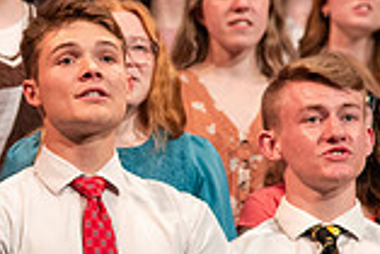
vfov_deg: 3.1
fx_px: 4670
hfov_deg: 4.7
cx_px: -2
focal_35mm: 442
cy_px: 110
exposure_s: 1/160
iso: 2000
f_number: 4
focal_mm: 120
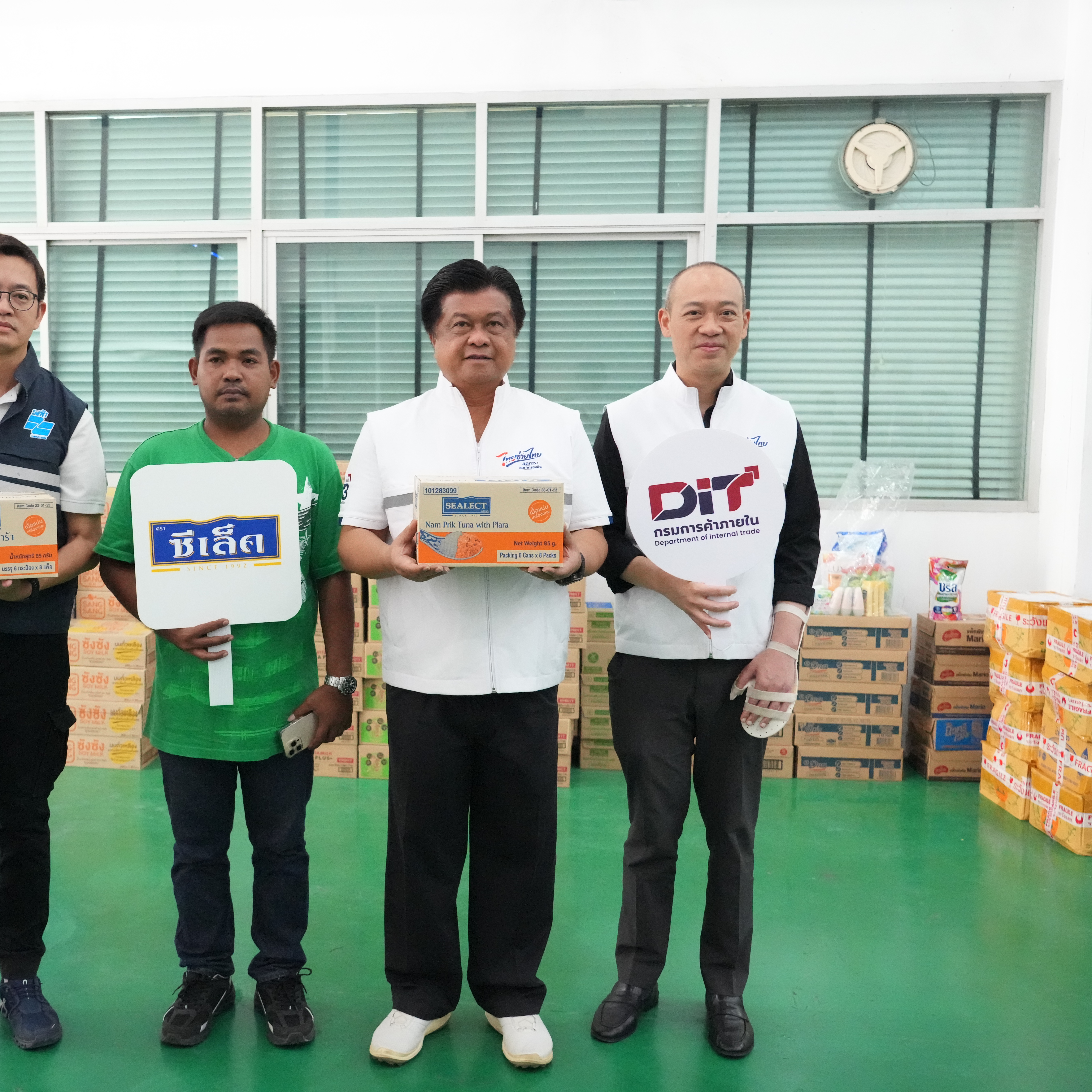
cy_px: 543
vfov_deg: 46.0
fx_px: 1285
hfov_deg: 45.4
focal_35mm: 36
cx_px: 374
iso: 12800
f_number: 4.5
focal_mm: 28
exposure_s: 1/200
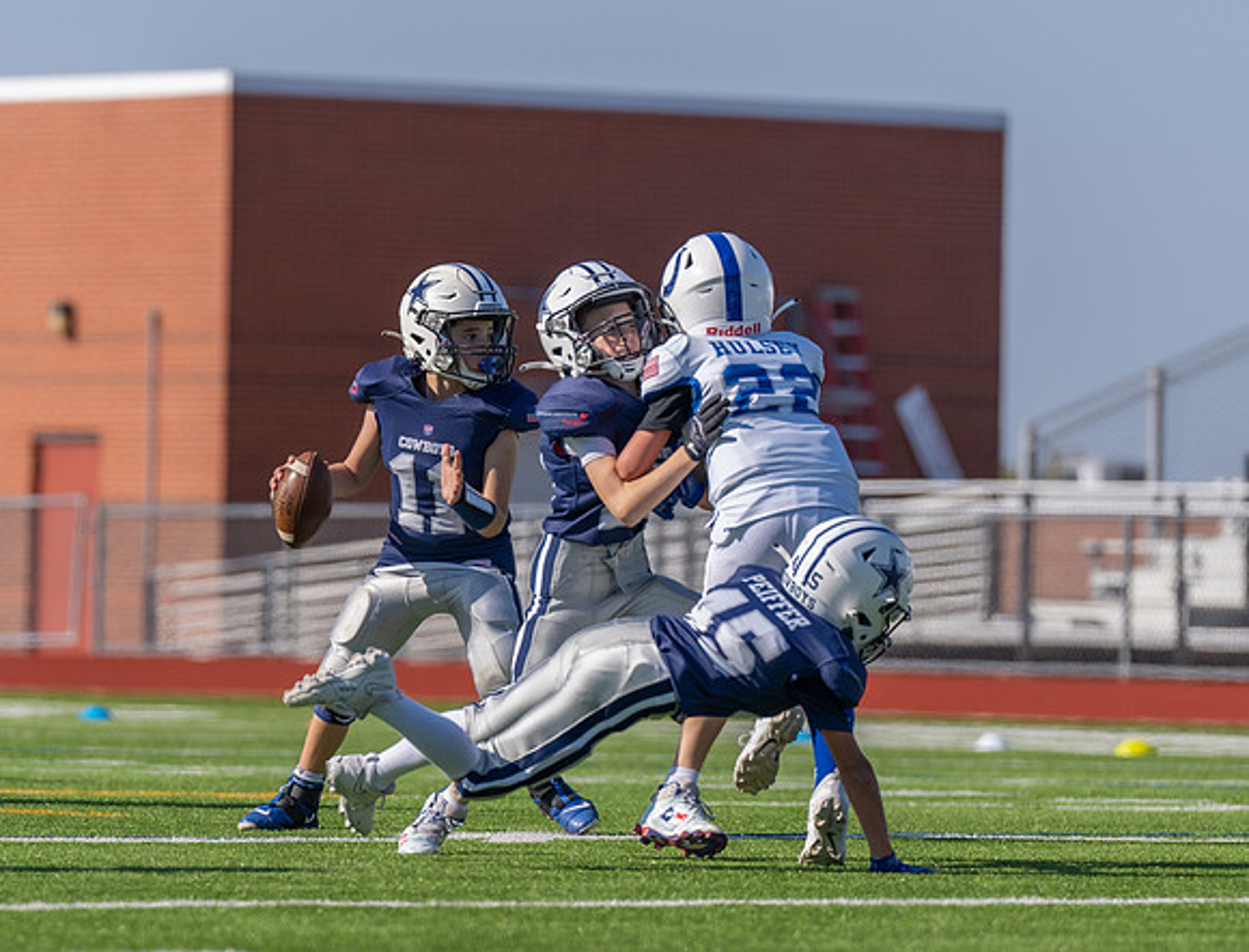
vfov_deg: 4.1
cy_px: 535
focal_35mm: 364
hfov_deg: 5.4
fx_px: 13218
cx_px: 432
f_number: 3.5
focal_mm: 200
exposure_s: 1/1250
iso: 100
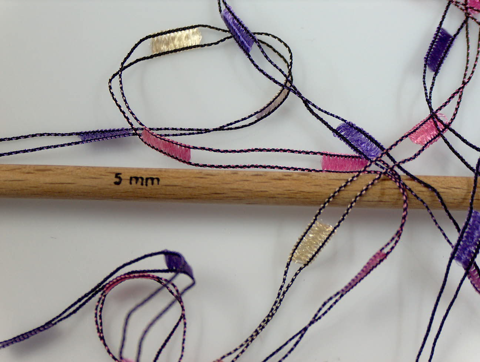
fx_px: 1375
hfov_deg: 19.8
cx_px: 240
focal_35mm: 99
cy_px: 181
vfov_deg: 15.0
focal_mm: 20.29
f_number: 2.9
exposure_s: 1/7.47
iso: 100
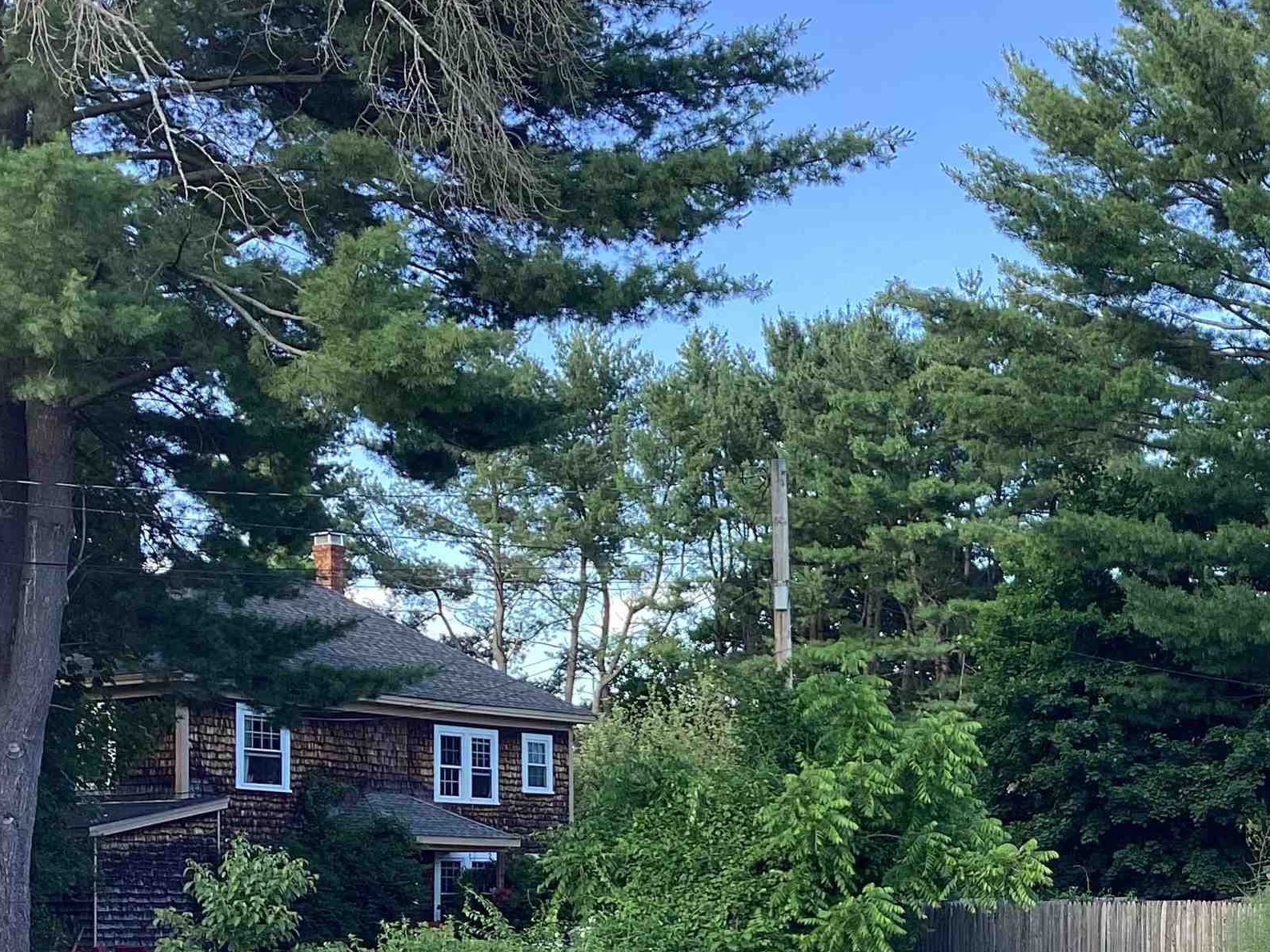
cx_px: 1060
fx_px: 2201
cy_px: 881
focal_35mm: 60
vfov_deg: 23.7
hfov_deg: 31.2
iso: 32
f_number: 2.4
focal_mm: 3.3
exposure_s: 1/120
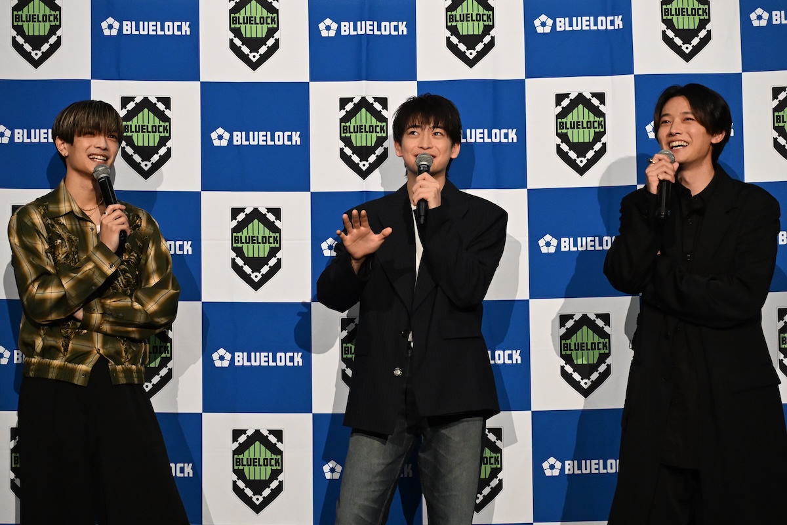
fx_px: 1902
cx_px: 394
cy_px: 262
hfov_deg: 23.4
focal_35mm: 87
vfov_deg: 15.7
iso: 4000
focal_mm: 58
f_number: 4.5
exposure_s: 1/250
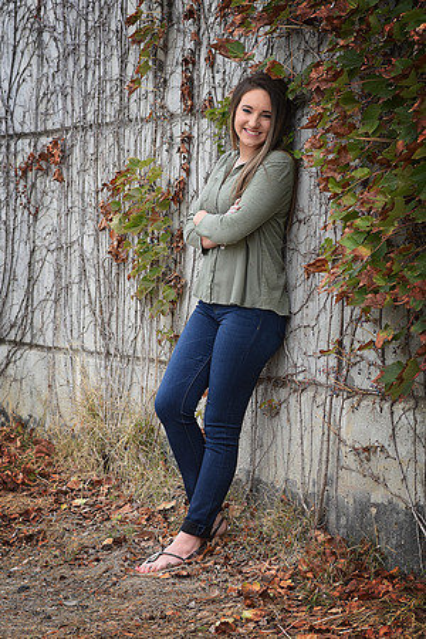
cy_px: 320
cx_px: 213
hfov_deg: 10.8
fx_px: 2263
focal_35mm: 128
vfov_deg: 16.1
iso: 200
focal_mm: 85
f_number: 4.5
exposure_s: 1/320
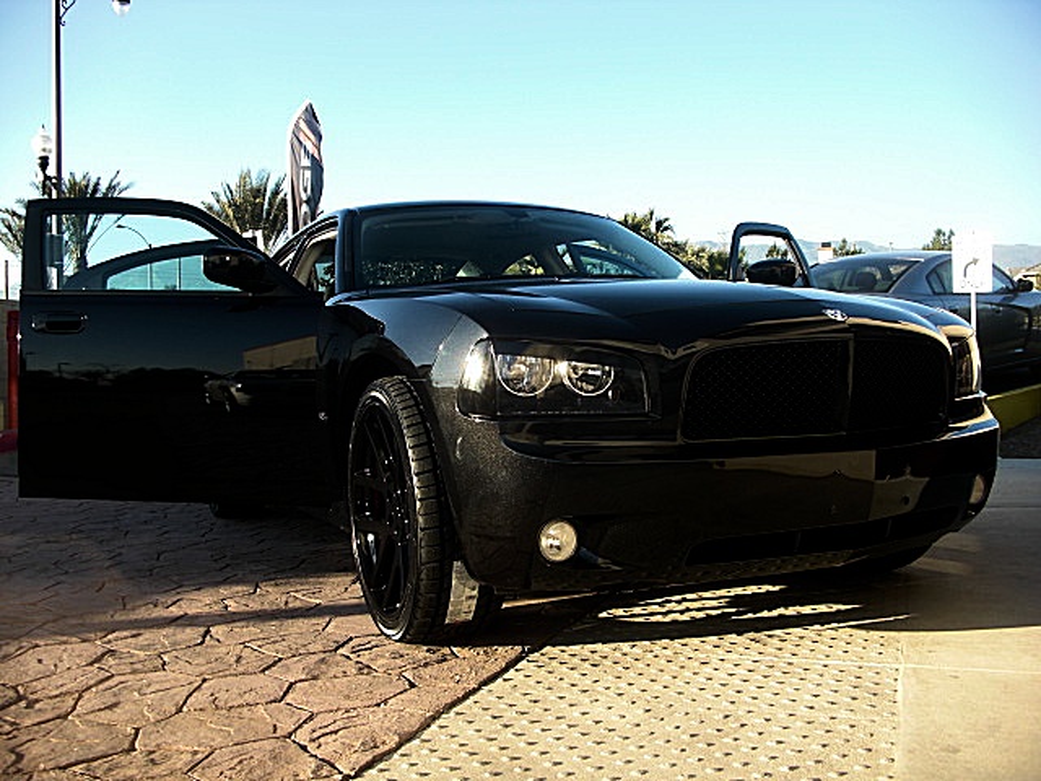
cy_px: 390
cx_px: 520
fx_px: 1083
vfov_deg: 39.7
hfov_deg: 51.4
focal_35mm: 36
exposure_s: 1/200
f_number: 2.8
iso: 50
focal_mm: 6.3
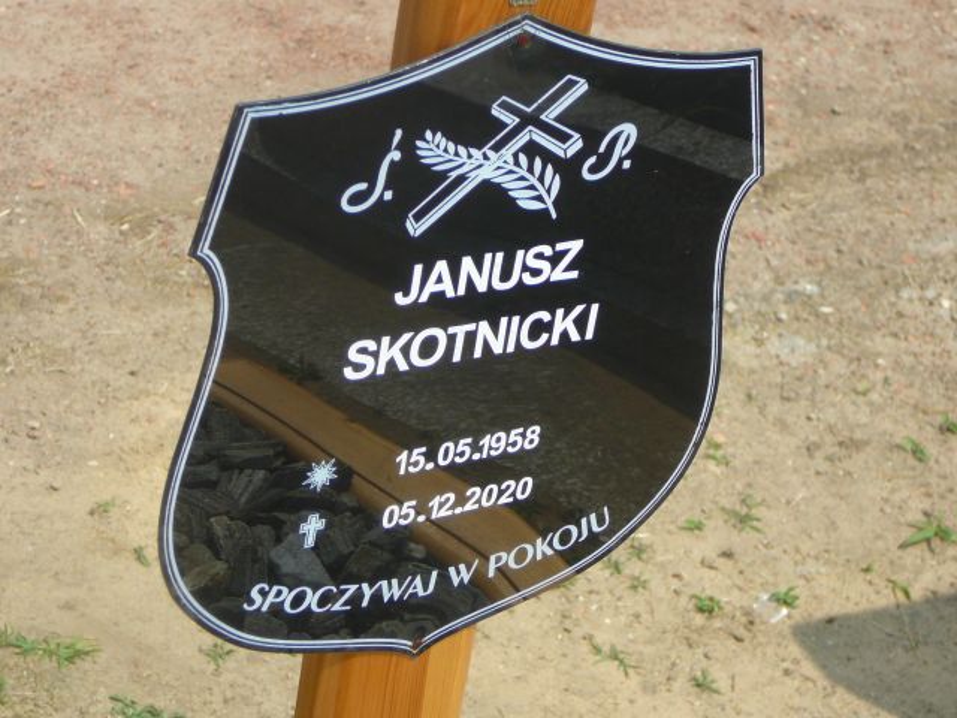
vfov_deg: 18.0
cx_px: 478
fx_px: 2267
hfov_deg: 23.8
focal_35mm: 82
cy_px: 359
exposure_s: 1/800
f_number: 3.8
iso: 80
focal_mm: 12.2
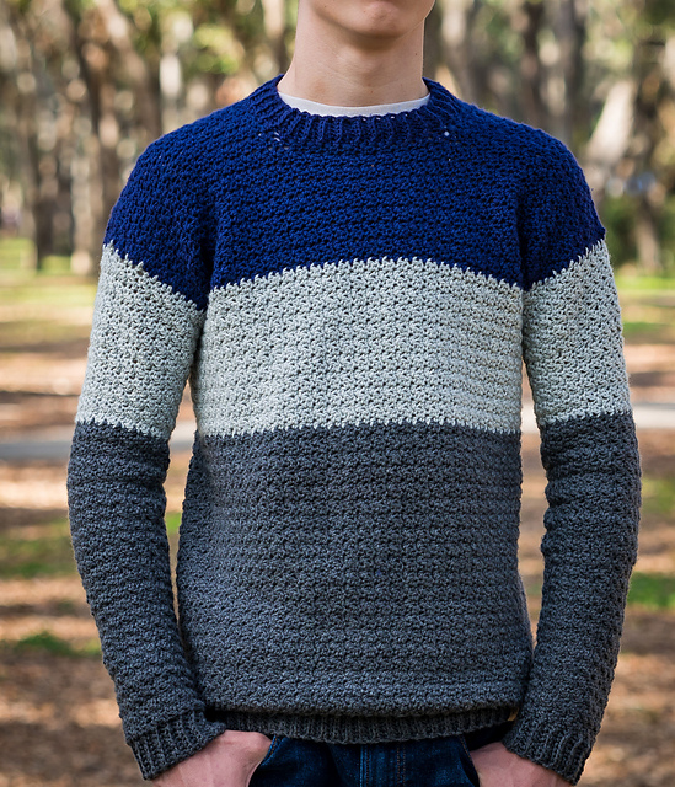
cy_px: 273
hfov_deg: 10.5
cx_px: 293
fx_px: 3677
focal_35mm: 153
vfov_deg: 12.2
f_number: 3.2
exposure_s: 1/125
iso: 100
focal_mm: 60
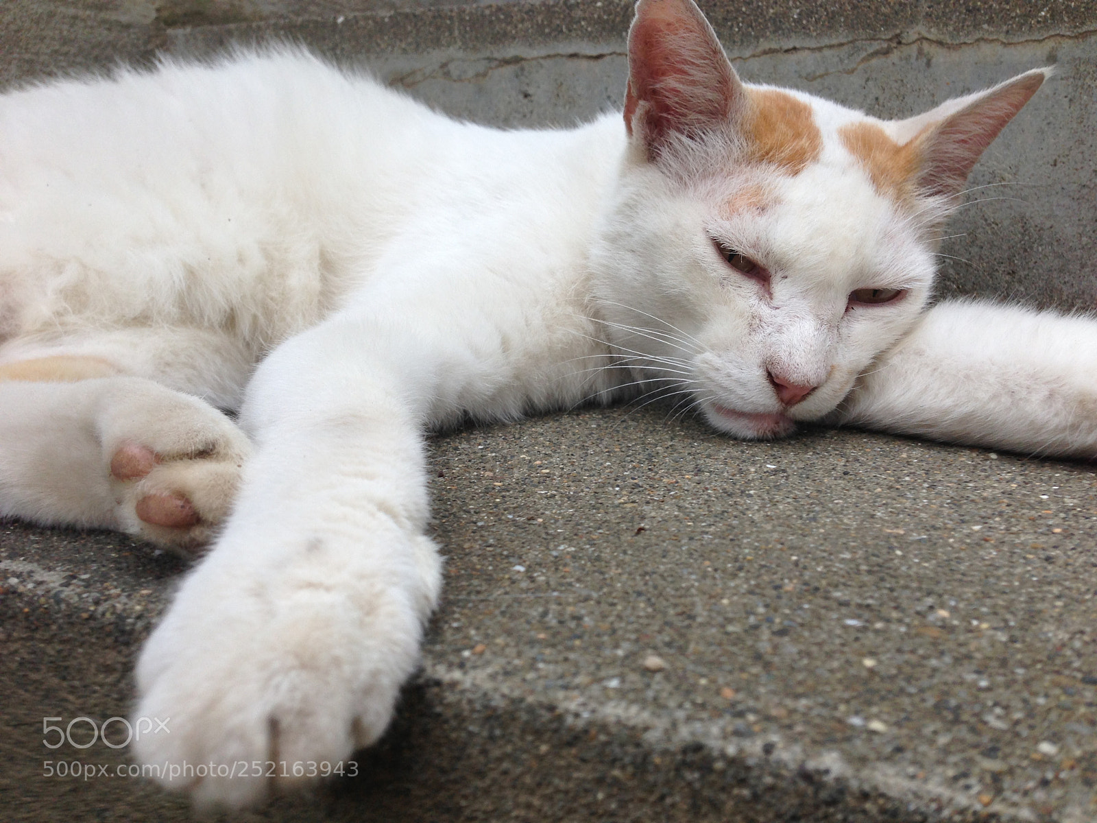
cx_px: 548
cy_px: 412
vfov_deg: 42.9
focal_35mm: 33
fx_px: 1046
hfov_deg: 55.4
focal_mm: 4.13
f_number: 2.4
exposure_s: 1/161
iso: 50
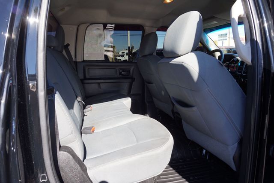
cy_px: 92
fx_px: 183
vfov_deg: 53.1
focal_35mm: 24
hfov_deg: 73.8
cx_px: 137
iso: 100
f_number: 5.6
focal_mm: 16
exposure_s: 1/80
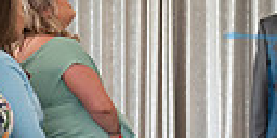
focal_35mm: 424
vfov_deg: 2.6
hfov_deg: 5.2
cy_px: 110
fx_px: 3035
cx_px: 457
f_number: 4
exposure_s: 1/200
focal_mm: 70
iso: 1250
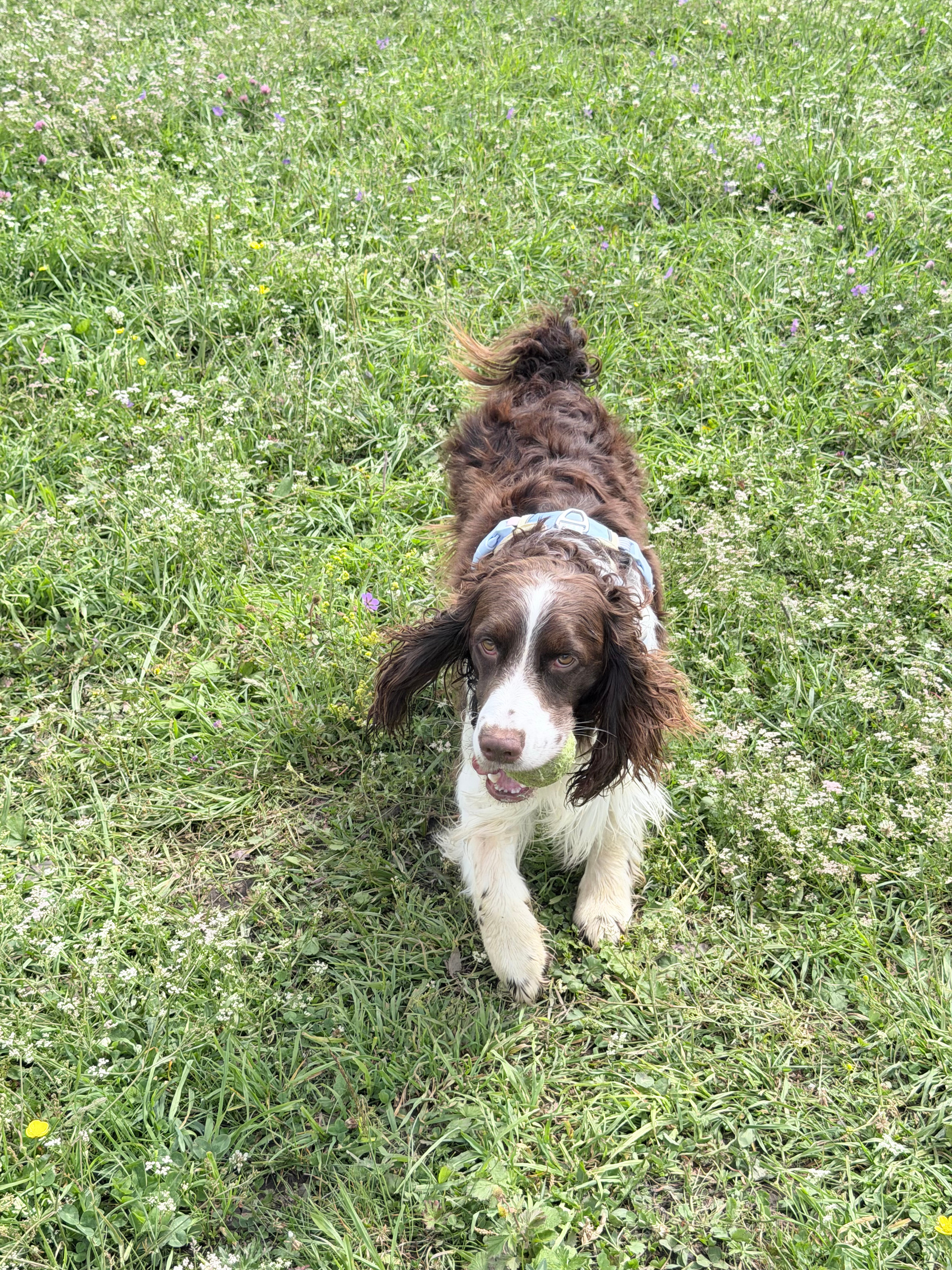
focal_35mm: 48
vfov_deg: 39.7
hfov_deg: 30.3
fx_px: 1760
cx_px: 476
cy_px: 635
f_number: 1.78
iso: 80
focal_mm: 6.76
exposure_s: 1/1484
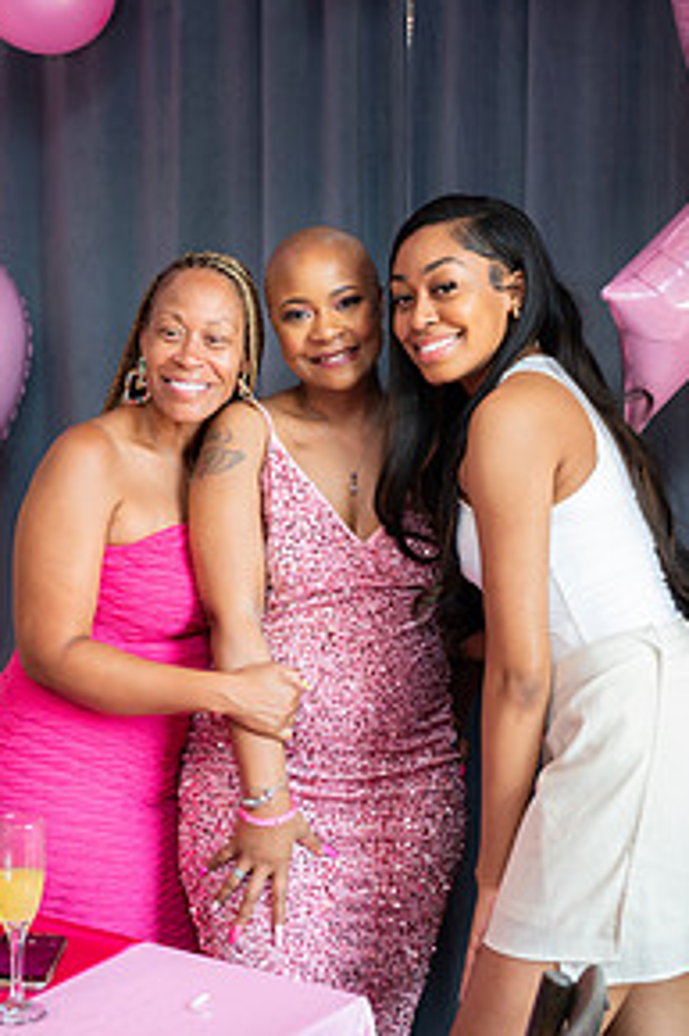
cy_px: 472
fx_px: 1696
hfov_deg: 23.0
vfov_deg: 33.9
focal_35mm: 59
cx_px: 320
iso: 1600
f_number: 4.5
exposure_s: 1/200
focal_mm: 38
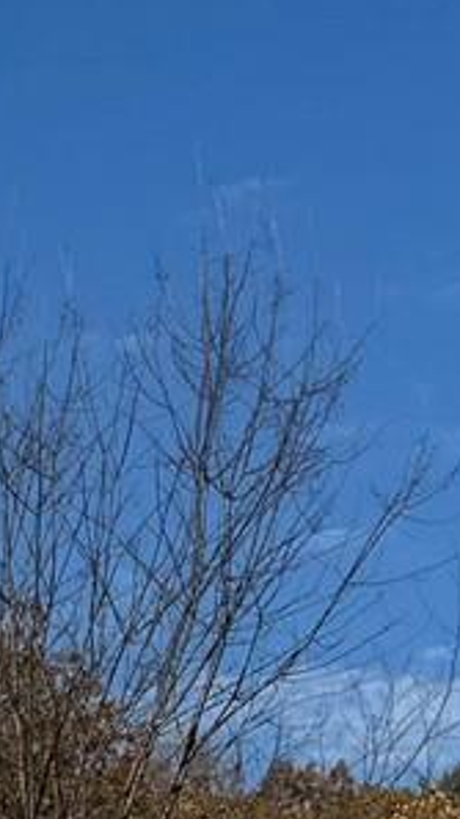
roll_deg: -1.4
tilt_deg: +5.5
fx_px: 3904
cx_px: -912
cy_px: 1266
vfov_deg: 11.4
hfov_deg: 6.2
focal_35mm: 180
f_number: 1.78
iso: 80
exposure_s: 1/5348
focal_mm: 6.76
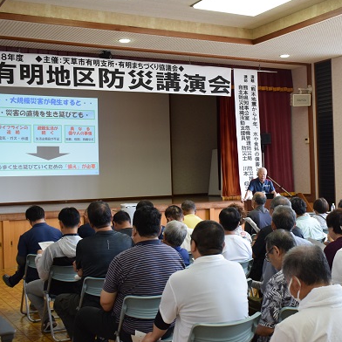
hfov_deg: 32.2
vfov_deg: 32.4
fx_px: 589
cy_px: 169
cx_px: 219
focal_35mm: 53
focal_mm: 27
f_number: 5.6
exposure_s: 1/125
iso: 1800
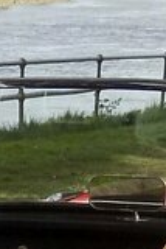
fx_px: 1615
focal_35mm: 234
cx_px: -168
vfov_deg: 8.2
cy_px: 549
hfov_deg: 5.7
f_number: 3.3
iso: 80
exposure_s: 1/500
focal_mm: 5.3
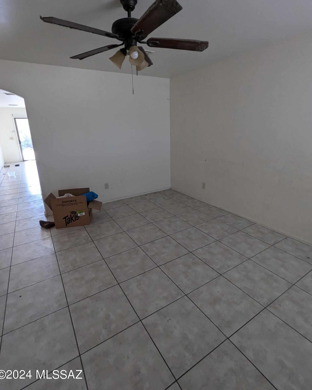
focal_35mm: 17
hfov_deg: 77.0
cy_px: 182
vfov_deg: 89.5
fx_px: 196
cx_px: 155
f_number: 2.2
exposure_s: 1/151
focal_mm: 2.35
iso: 242
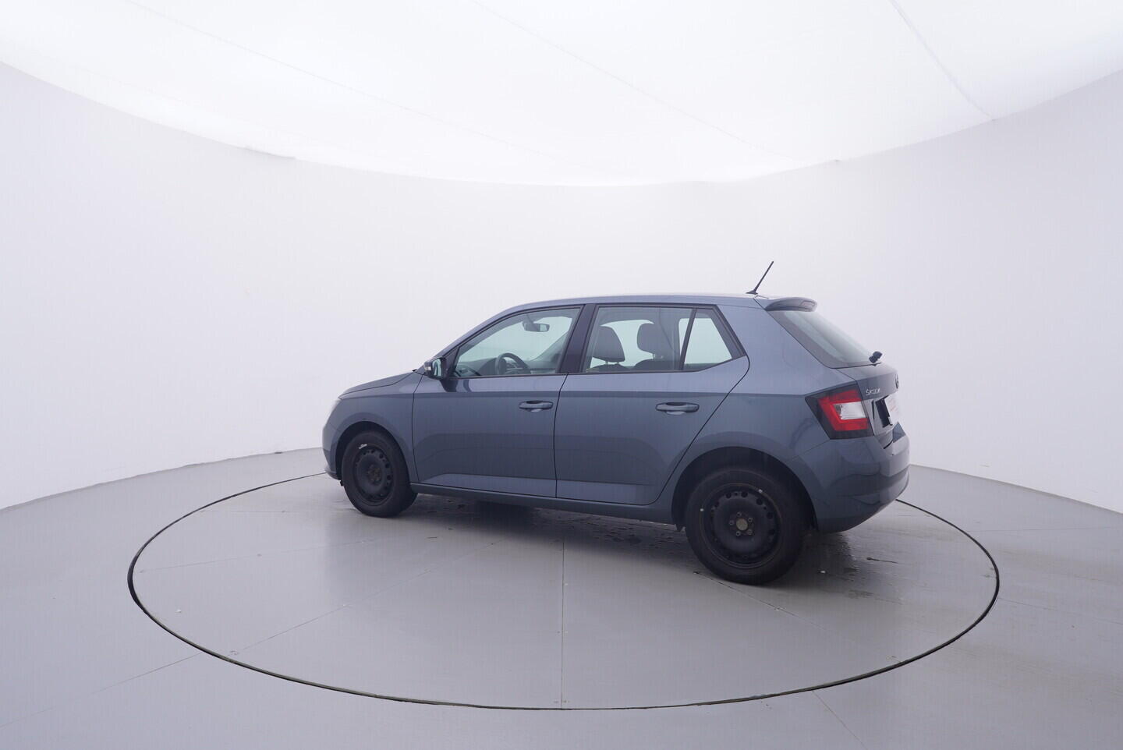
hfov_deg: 77.3
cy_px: 375
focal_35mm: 22
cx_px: 562
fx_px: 702
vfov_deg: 56.2
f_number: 5
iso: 200
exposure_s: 1/80
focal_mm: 15
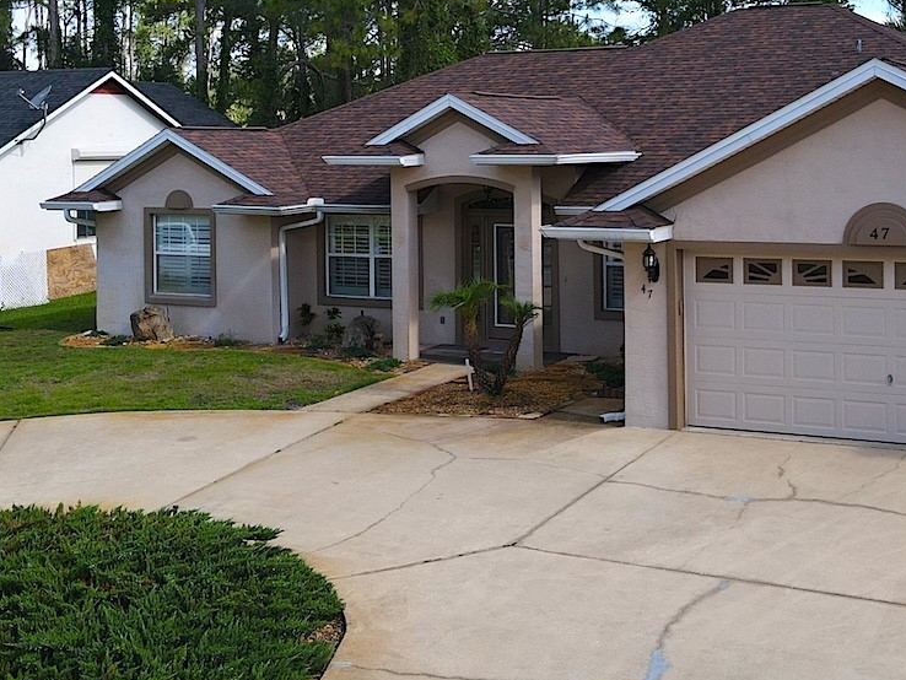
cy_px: 119
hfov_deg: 36.8
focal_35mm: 52
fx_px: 1361
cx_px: 508
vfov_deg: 27.4
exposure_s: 1/500
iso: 100
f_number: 2.8
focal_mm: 4.5
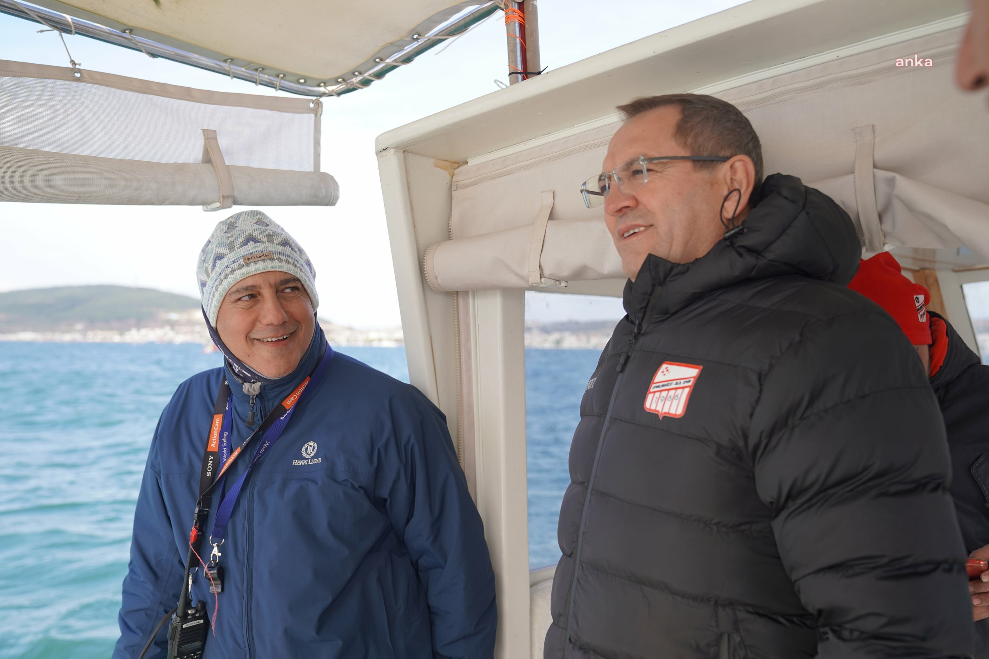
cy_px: 330
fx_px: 1044
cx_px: 494
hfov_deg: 50.7
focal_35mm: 38
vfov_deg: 35.1
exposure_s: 1/200
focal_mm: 38
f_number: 4
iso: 100
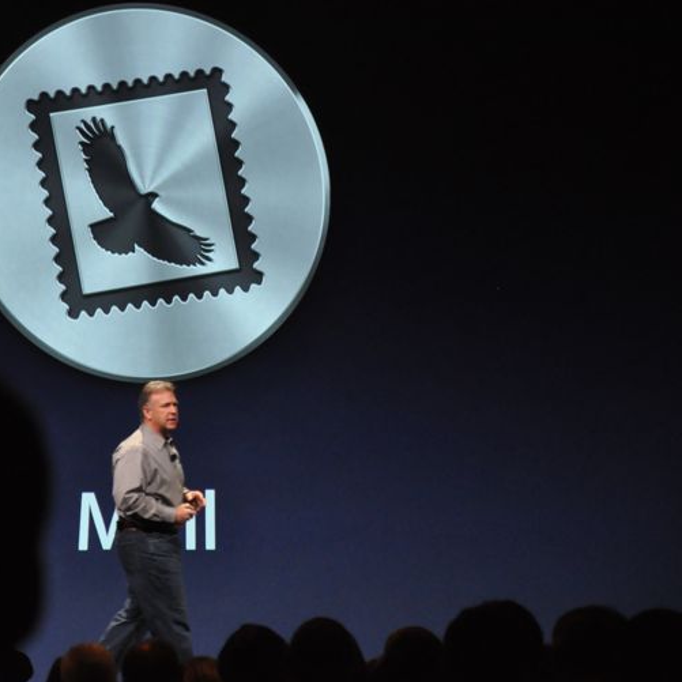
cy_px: 341
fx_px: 4517
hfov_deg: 8.6
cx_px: 186
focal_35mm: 203
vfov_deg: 8.6
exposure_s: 1/80
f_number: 5.6
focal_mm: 105
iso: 1600
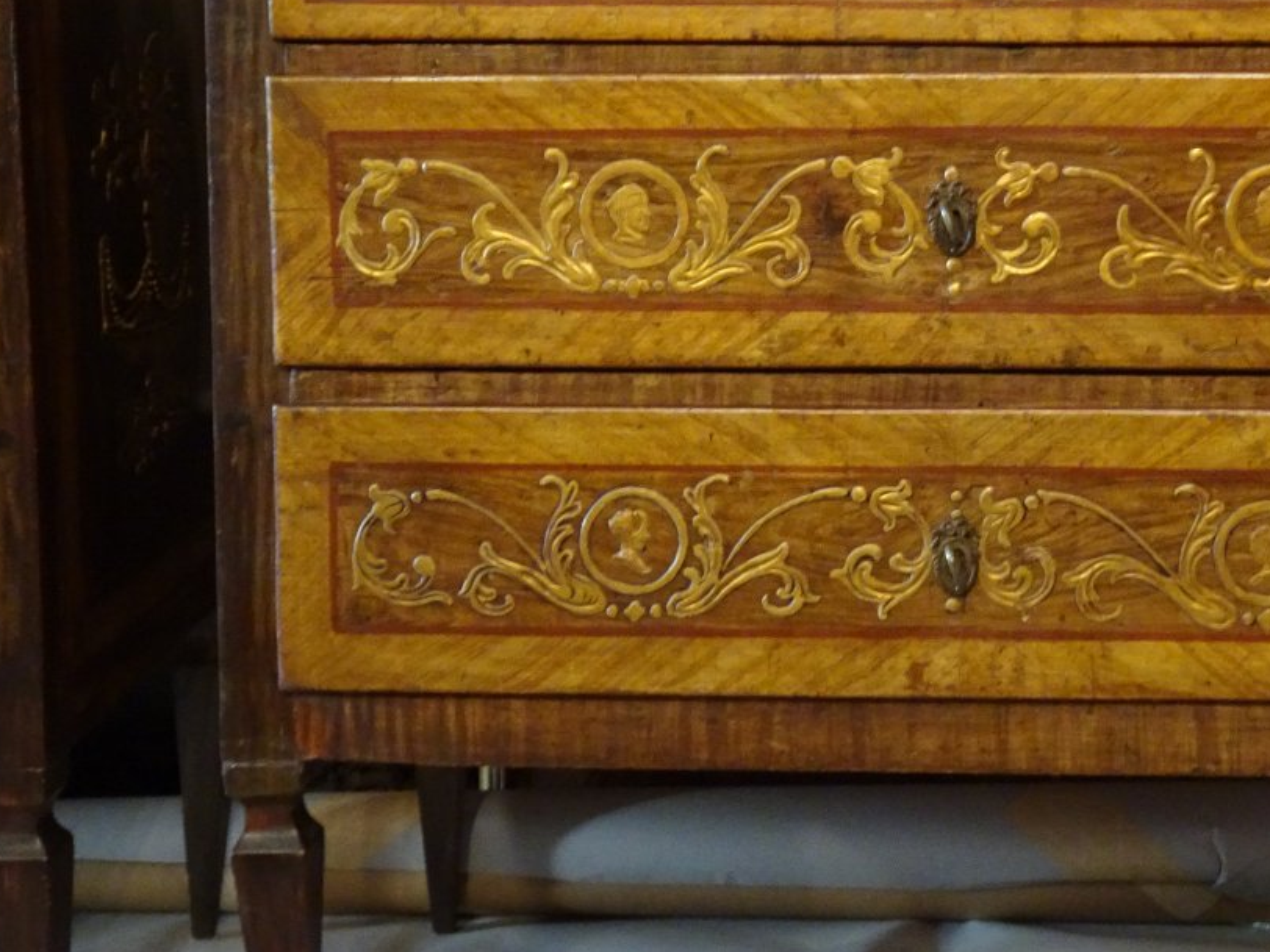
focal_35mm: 65
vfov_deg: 22.5
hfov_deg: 29.5
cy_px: 285
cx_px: 915
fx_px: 2385
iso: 800
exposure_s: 1/8
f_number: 4.5
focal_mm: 7.58
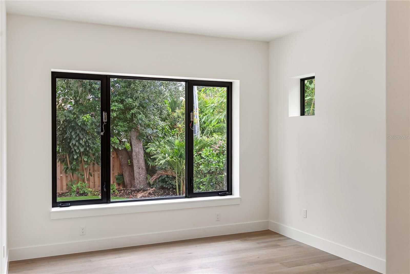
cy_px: 137
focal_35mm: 35
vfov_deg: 37.9
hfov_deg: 54.4
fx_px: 399
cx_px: 205
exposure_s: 1/90
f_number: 5.6
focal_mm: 35
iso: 640
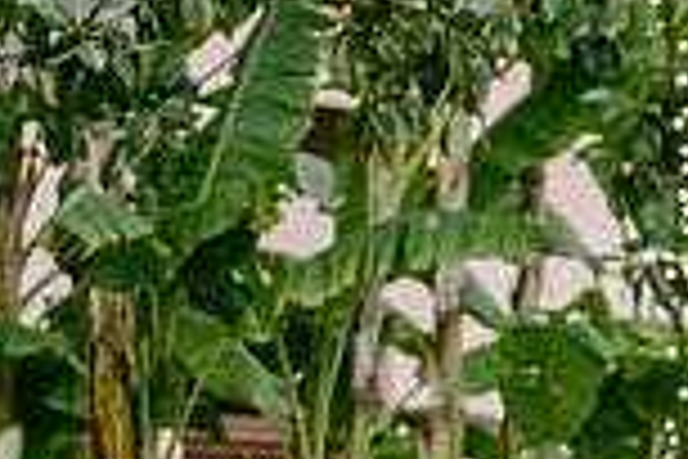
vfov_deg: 4.8
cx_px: 1151
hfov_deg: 7.1
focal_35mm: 285
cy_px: 817
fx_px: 5446
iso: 400
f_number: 2.8
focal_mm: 50
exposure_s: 1/220
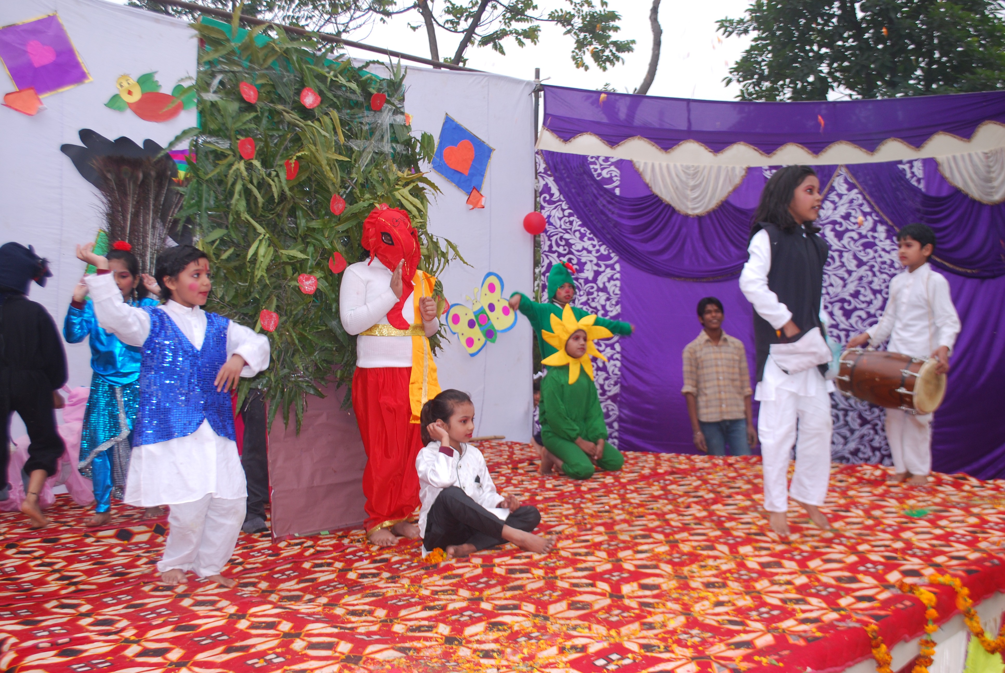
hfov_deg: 57.2
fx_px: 922
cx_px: 502
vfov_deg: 40.1
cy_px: 336
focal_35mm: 33
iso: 200
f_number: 5.6
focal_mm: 22
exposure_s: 1/125
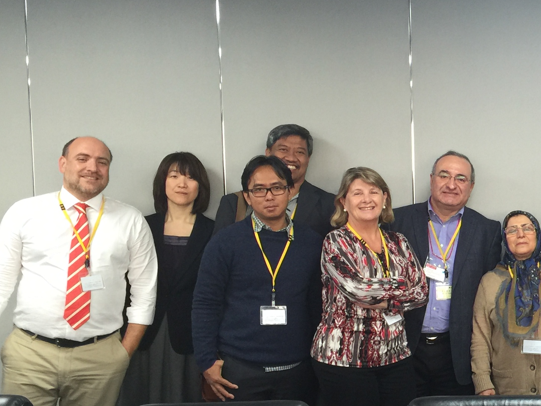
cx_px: 589
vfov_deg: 22.2
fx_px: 1032
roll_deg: +0.6
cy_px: 272
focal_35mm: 66
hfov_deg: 27.1
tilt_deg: -4.9
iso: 40
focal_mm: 4.15
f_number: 2.2
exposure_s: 1/30
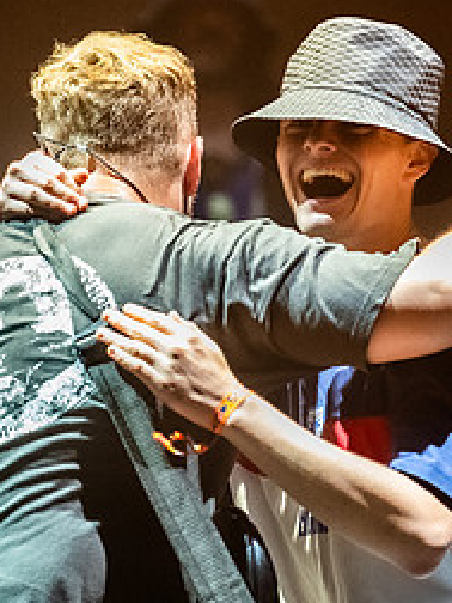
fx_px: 9436
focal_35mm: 542
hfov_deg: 2.7
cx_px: 118
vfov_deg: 3.7
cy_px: 273
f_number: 2.8
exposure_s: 1/400
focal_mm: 200
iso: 4000
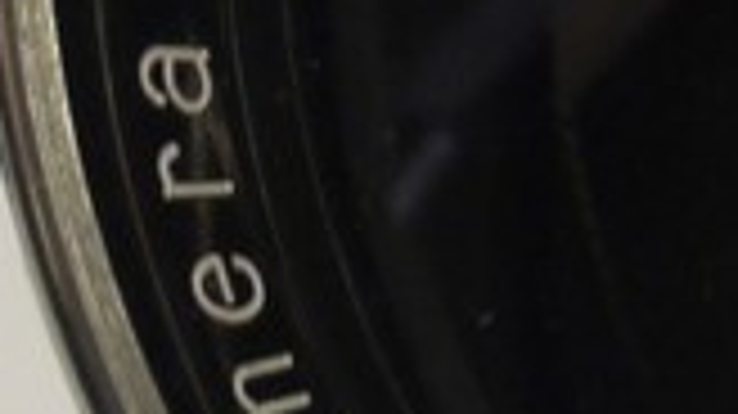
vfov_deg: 2.5
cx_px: 1256
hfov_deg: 4.5
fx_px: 9348
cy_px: 22
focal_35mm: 478
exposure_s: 1/6
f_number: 9
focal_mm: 30
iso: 400
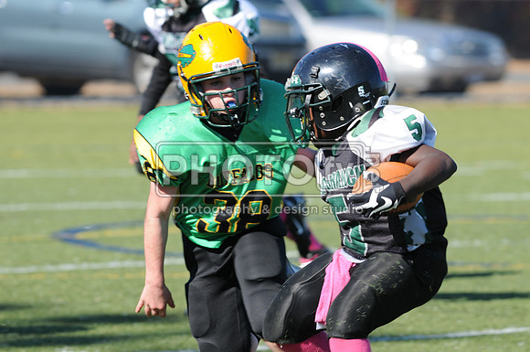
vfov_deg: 3.0
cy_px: 176
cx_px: 265
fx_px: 6616
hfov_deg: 4.6
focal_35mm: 450
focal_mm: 300
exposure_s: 1/500
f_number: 6.3
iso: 200
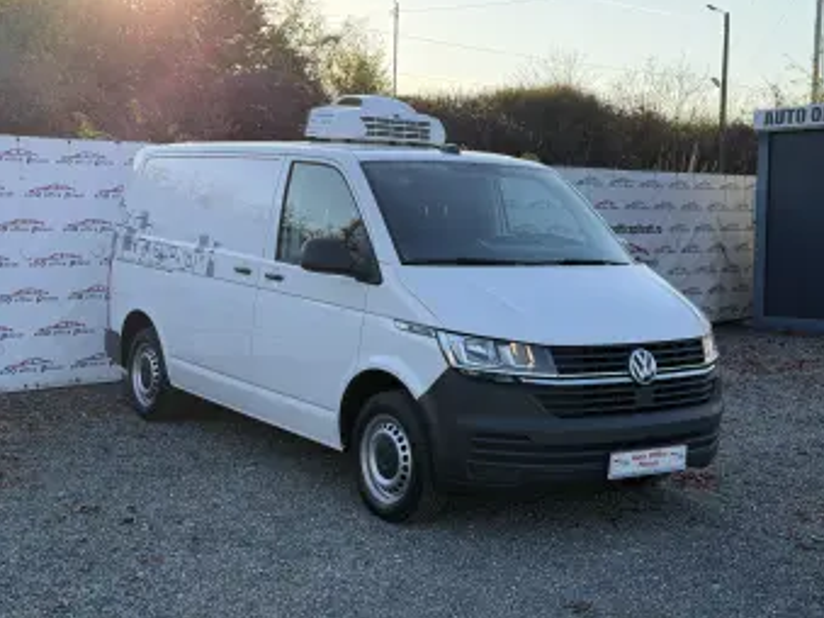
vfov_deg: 28.5
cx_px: 428
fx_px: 1214
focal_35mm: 51
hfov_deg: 37.5
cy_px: 294
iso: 80
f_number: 1.78
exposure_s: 1/1795
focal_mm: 6.76
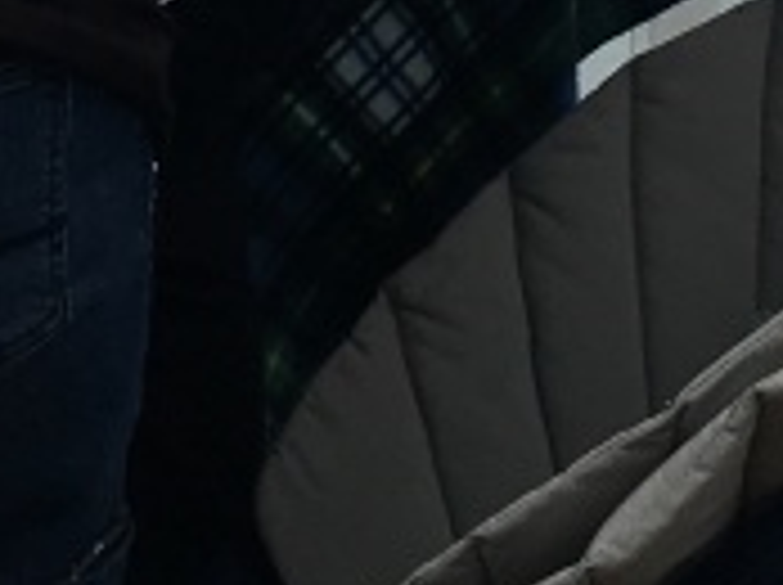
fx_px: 3863
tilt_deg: +1.5
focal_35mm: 171
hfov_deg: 11.3
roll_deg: +1.5
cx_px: 1004
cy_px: -801
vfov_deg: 8.0
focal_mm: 4.15
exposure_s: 1/916
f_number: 2.2
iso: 25
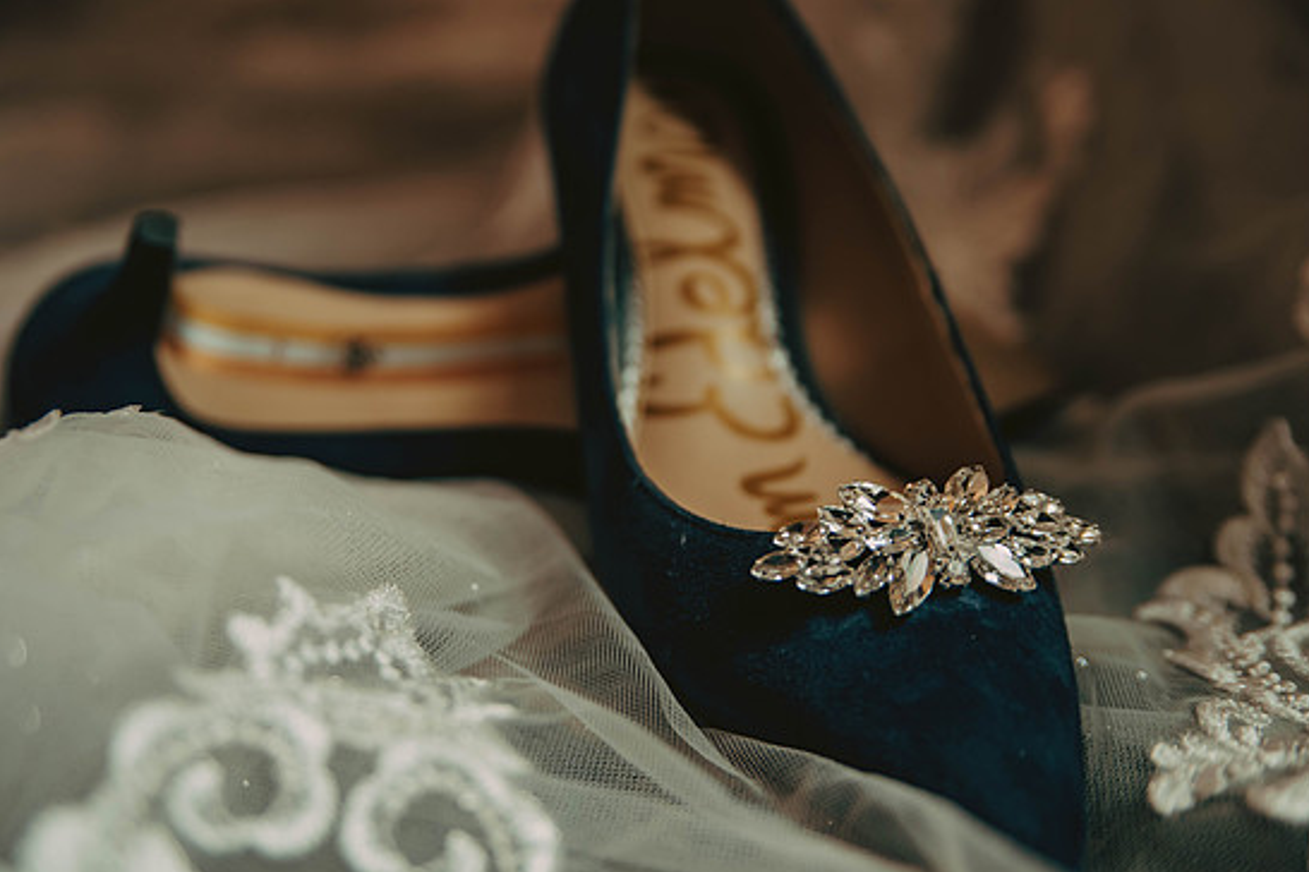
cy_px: 423
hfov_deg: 38.9
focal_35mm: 51
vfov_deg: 26.5
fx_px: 1854
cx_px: 657
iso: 800
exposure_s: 1/125
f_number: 2.8
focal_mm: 48
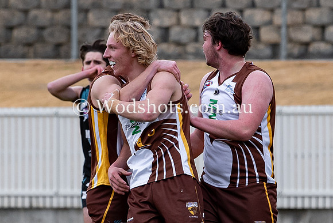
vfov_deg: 1.2
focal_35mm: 1114
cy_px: 160
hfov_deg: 1.9
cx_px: 140
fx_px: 10305
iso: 280
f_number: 4
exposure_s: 1/1000
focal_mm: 170
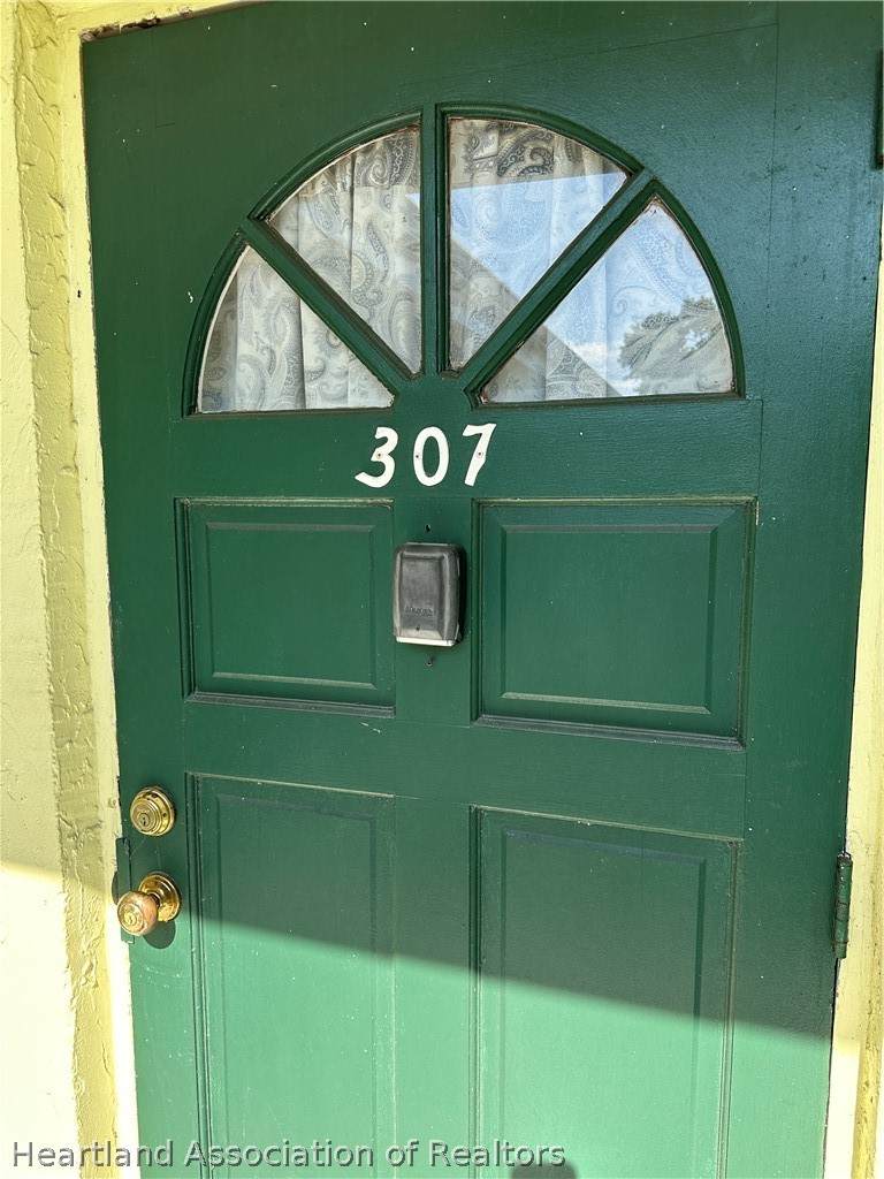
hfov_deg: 56.8
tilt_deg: -5.9
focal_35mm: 24
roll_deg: -1.1
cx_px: 442
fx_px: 817
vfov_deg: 71.6
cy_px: 590
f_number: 1.78
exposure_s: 1/836
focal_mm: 6.86
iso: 80
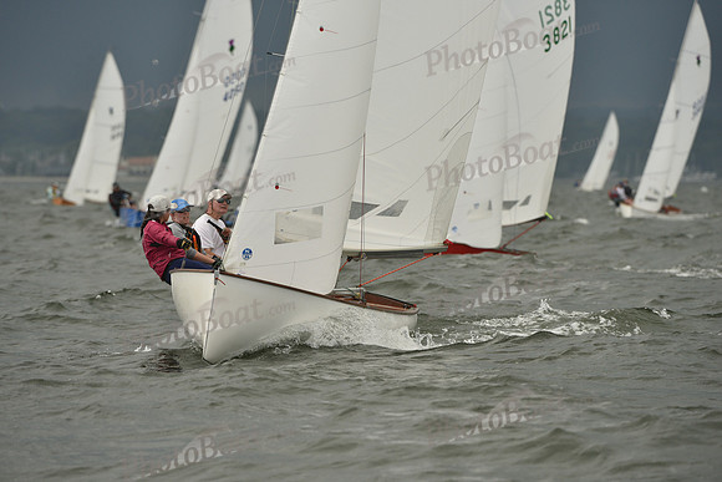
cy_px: 241
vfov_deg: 3.4
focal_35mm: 400
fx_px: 8024
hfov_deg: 5.2
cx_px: 361
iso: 320
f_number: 7.1
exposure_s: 1/800
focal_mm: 400
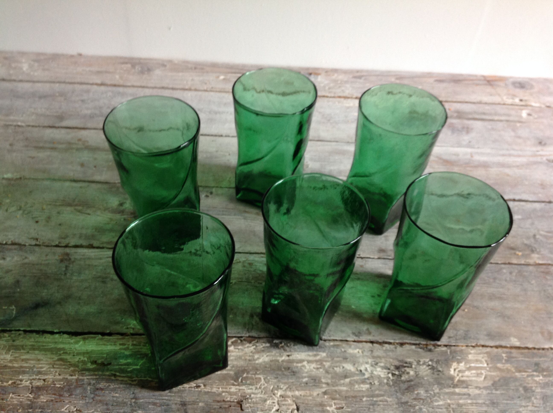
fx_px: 558
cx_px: 276
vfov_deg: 40.6
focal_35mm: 35
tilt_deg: -46.2
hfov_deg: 52.7
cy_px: 206
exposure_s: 1/15
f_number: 2.4
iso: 125
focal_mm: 4.28
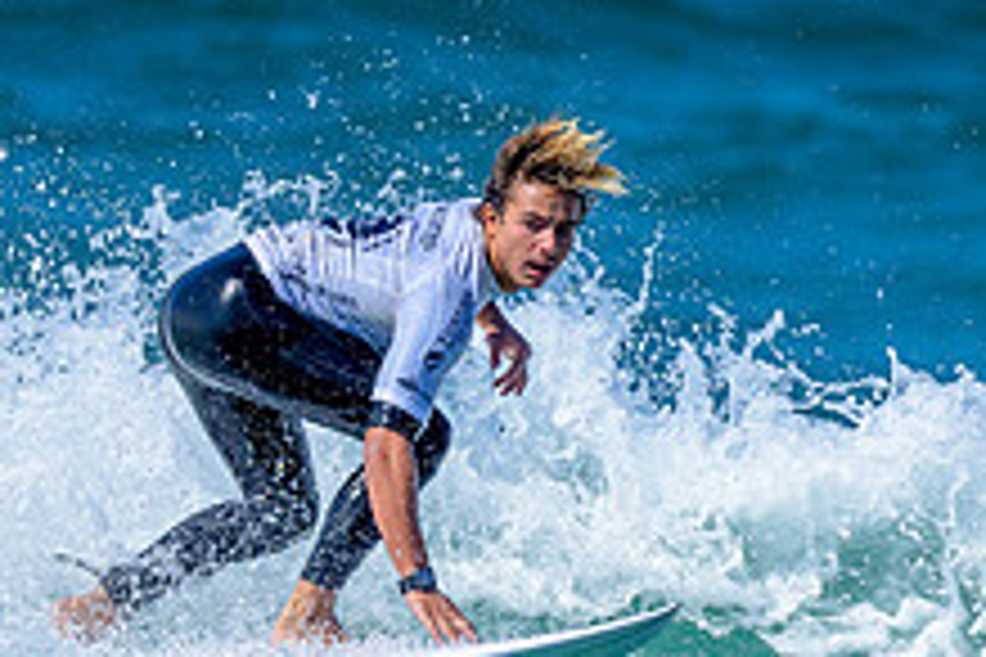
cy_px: 780
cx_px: 264
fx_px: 75505
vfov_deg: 0.5
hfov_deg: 0.7
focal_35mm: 2757
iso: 320
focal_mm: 800
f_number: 6.3
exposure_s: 1/2000
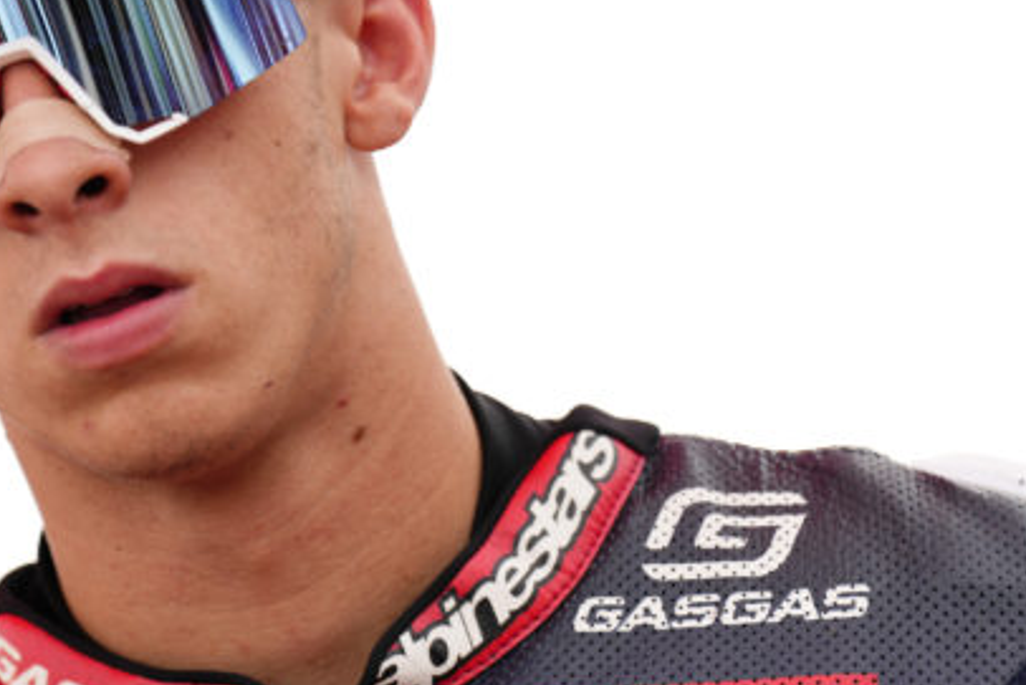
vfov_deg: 4.0
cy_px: 111
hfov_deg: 5.9
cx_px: 167
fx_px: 9892
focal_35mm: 347
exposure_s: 1/1250
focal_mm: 188
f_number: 3.2
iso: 200
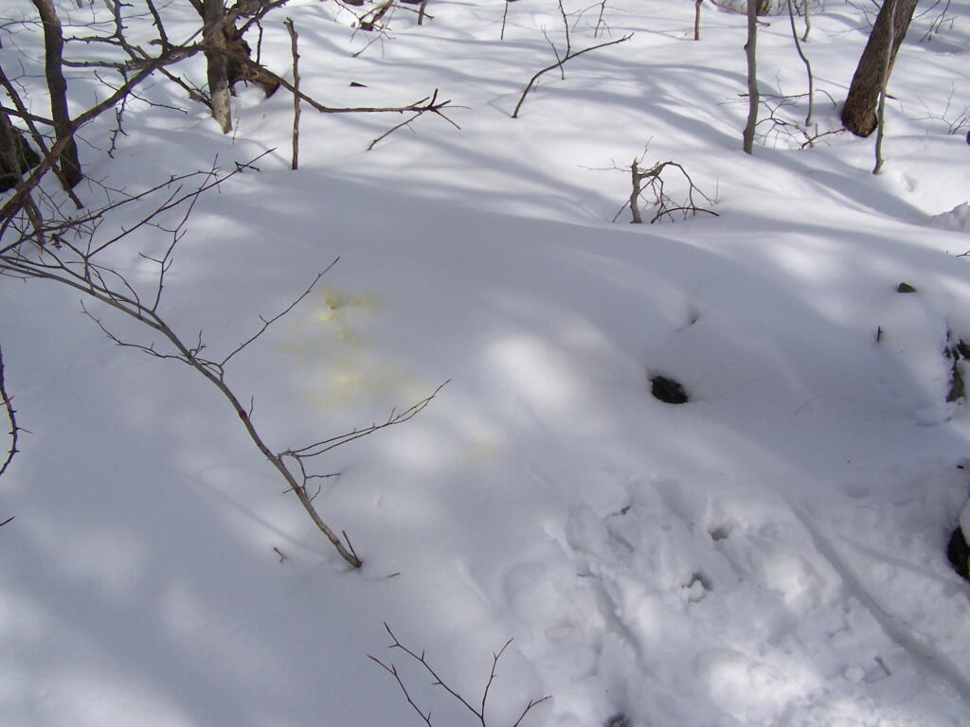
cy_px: 364
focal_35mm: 38
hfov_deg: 49.0
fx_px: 1065
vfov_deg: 37.7
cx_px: 485
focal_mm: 6.3
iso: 80
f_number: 4
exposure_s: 1/1000
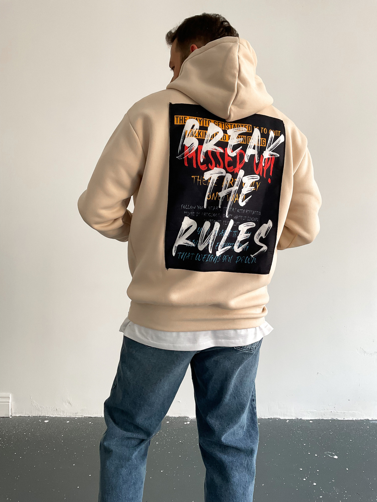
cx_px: 188
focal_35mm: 29
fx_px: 421
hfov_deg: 48.2
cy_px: 251
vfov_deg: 61.7
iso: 64
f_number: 1.8
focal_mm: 3
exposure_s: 1/120
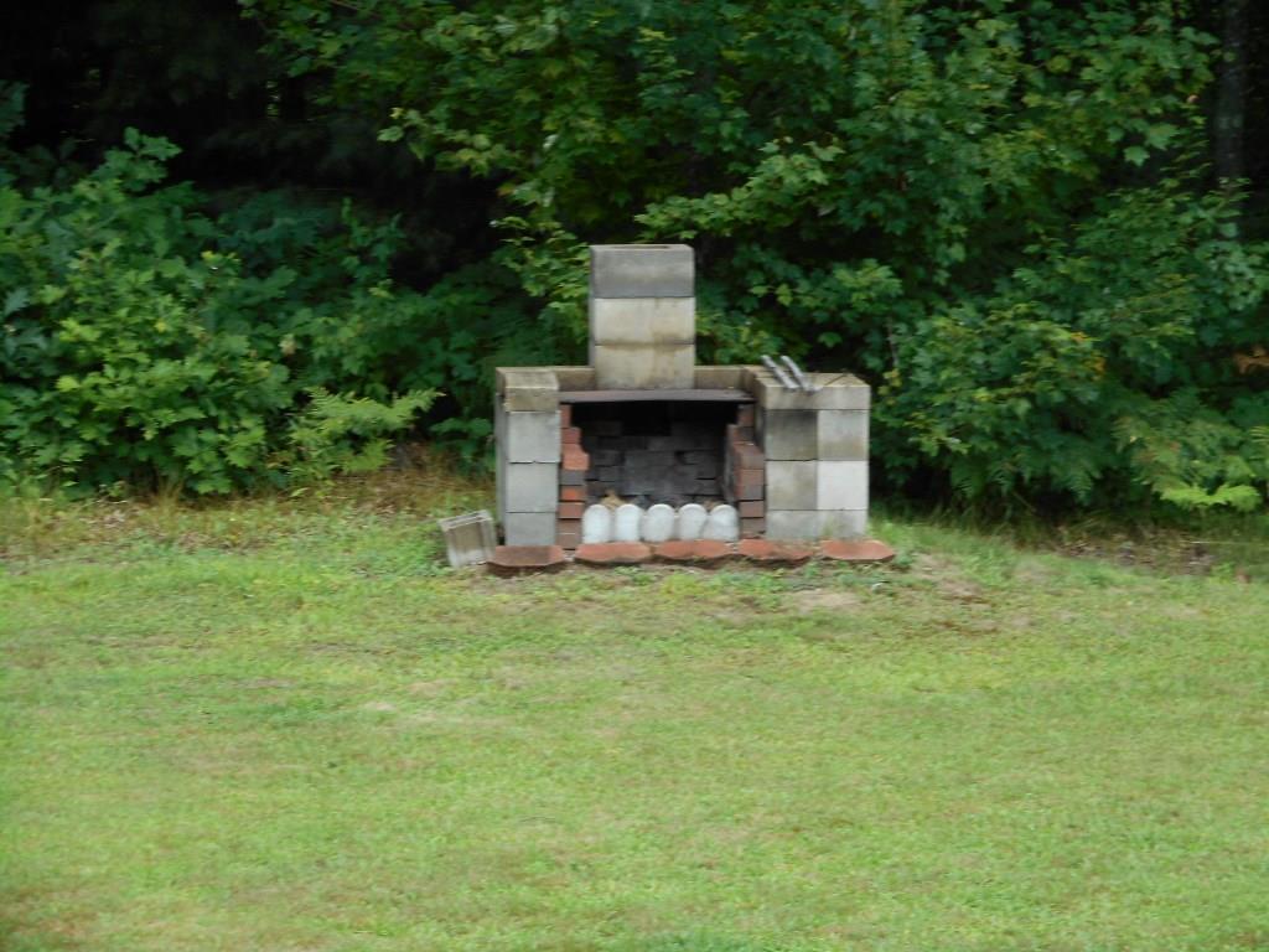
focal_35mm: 102
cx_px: 634
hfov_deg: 19.3
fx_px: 3739
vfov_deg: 14.5
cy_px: 476
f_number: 5.8
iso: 80
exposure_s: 1/80
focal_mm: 18.2
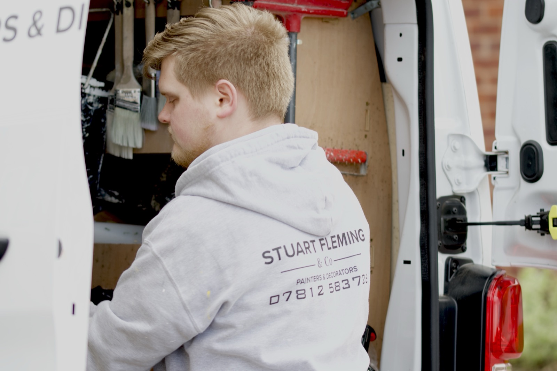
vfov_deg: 6.5
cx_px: 278
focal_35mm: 210
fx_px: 3248
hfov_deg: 9.8
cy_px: 186
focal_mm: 105
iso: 100
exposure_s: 1/125
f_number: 3.3
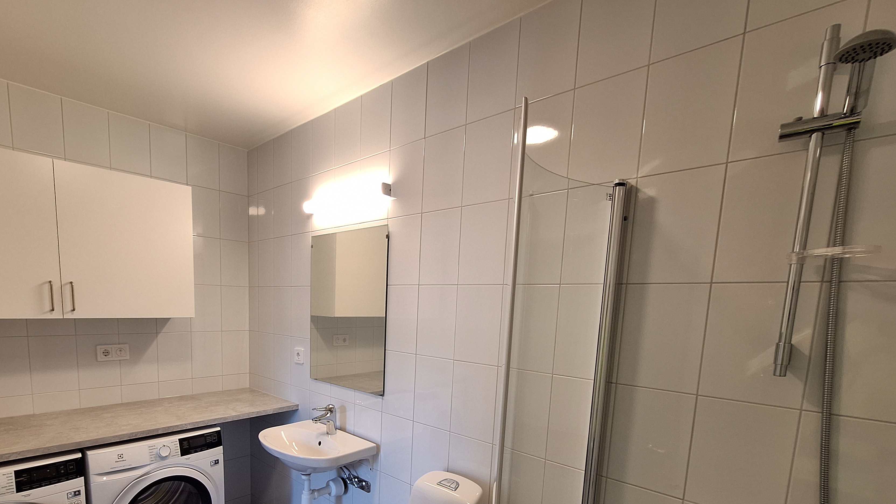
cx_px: 375
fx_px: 404
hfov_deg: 95.1
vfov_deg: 61.1
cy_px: 364
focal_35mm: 17
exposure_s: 1/40
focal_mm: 1.74
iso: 80
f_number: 2.2
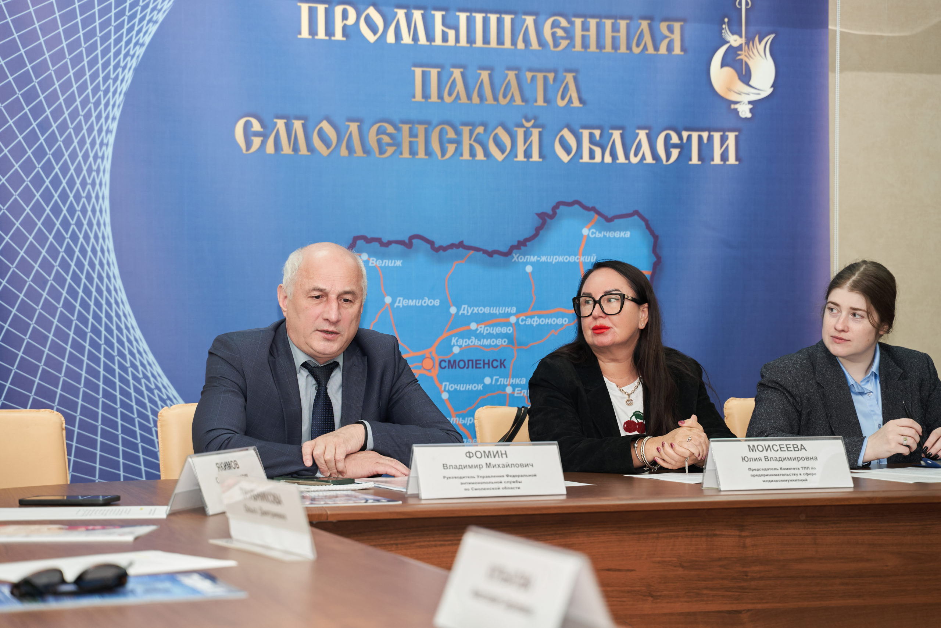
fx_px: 1960
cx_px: 470
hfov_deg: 27.0
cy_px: 314
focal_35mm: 75
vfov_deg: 18.2
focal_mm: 75
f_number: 4
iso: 800
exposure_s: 1/250
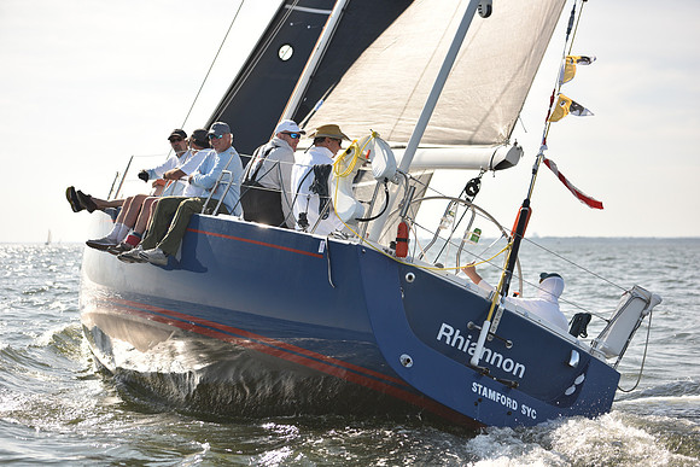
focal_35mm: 70
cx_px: 350
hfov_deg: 28.8
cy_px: 234
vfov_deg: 19.5
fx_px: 1361
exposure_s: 1/1000
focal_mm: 70
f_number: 3.2
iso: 250
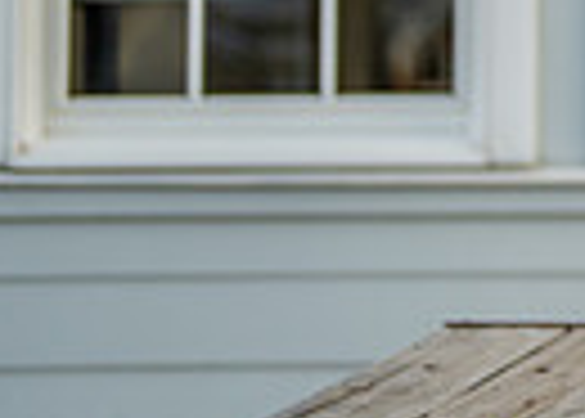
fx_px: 4106
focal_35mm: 247
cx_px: 1261
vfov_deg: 5.7
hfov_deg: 7.7
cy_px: -325
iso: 200
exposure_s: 1/2000
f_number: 1.2
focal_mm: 50
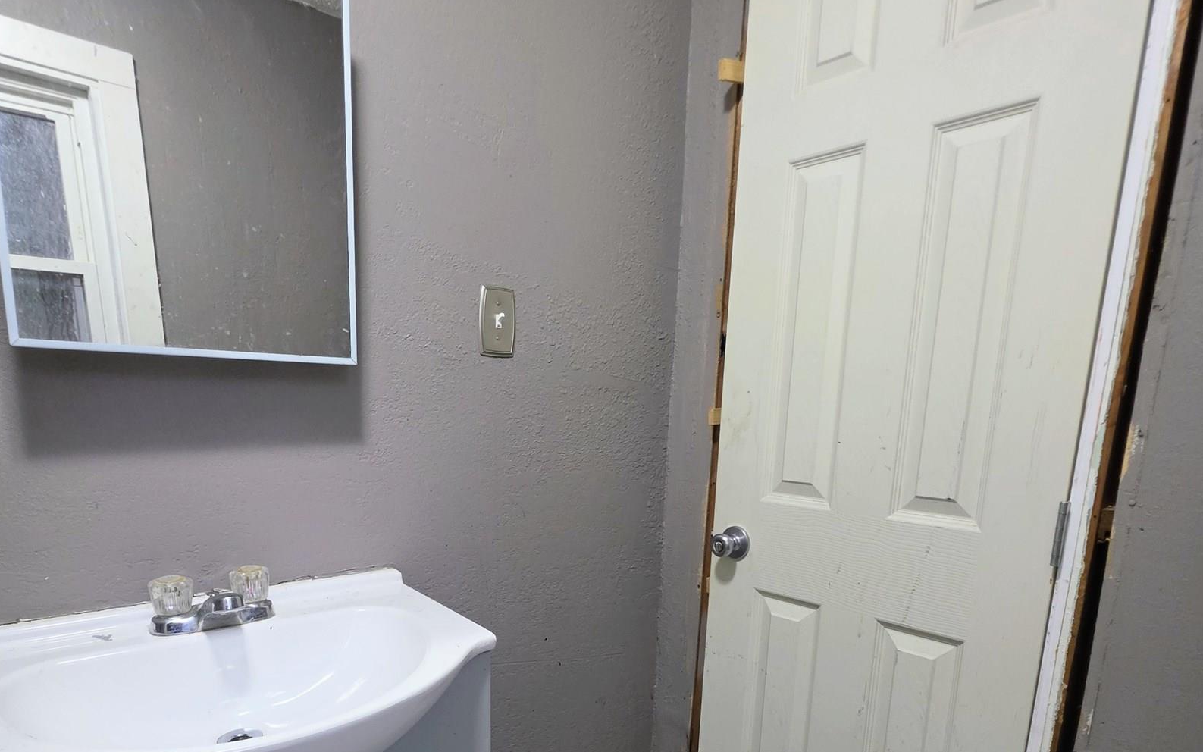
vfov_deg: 57.1
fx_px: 656
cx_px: 553
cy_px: 551
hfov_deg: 84.9
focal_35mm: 20
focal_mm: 2.2
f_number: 1.9
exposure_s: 1/60
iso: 250
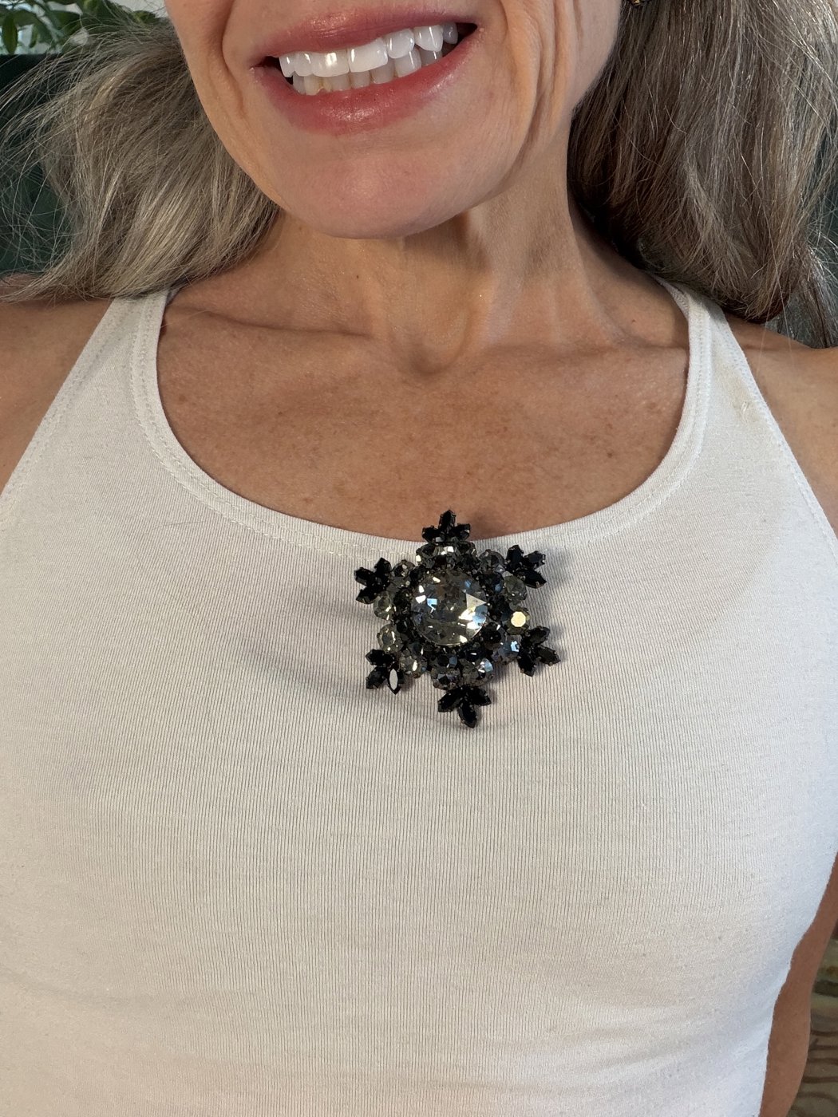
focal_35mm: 30
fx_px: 968
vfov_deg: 60.0
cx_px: 419
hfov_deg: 46.8
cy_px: 558
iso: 200
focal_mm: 2.71
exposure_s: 1/60
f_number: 1.9
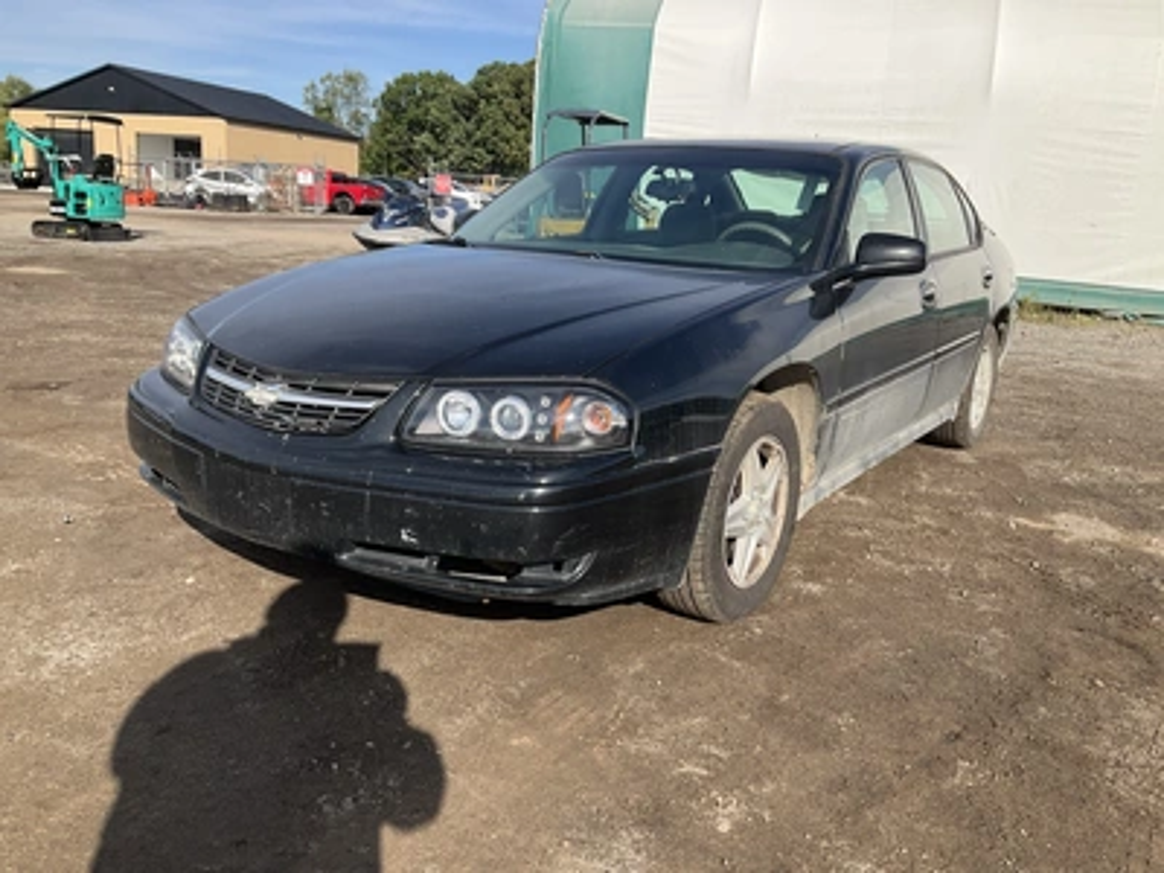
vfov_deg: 48.2
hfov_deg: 61.7
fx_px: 975
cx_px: 582
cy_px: 436
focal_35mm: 29
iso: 25
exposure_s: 1/1311
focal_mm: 3
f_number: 1.8
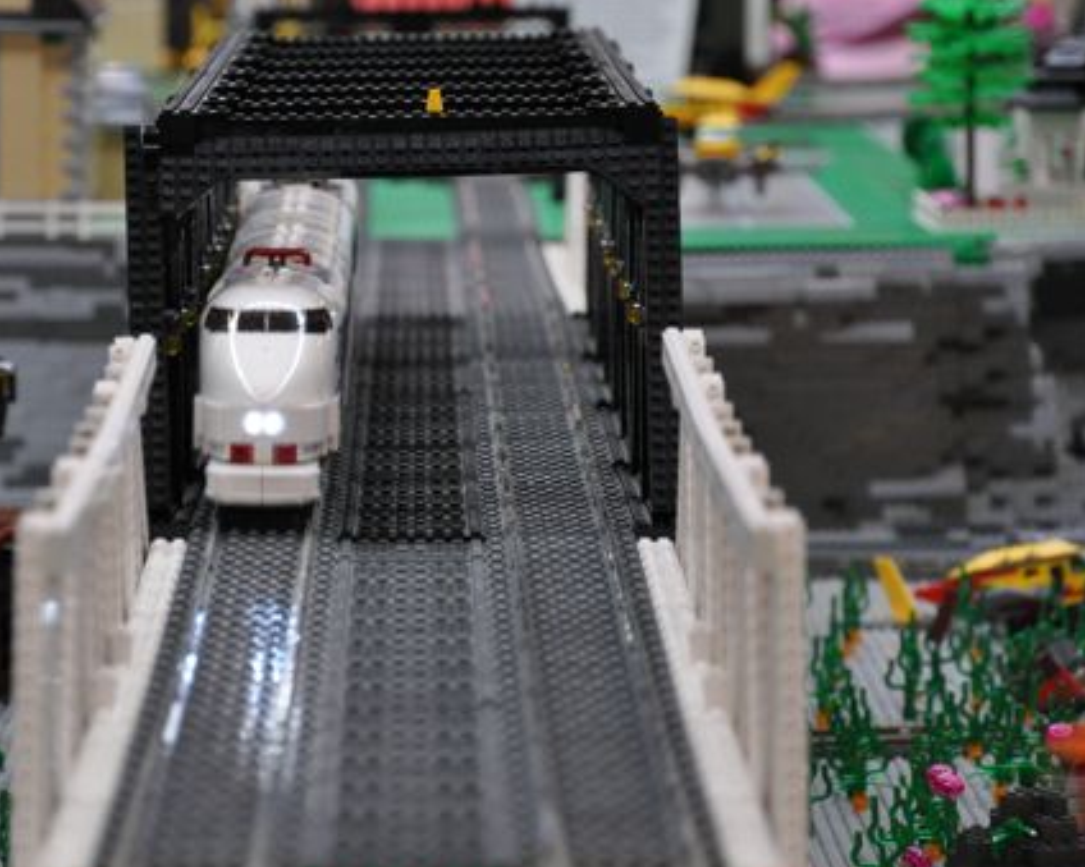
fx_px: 7150
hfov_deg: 8.7
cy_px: 416
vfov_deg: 6.9
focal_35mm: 223
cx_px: 276
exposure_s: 1/30
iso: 1600
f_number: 5.6
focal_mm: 105
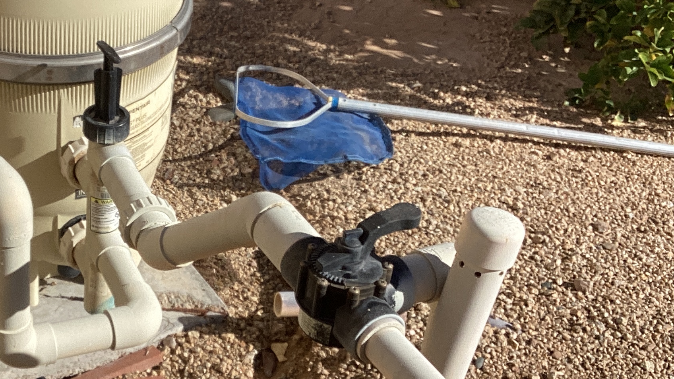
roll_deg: -3.1
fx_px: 1162
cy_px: 211
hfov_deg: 31.4
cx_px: 122
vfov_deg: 18.5
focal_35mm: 65
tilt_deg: -34.5
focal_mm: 3.3
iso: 25
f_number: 2.4
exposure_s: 1/1597
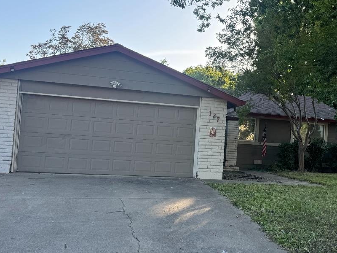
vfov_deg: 32.2
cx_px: 250
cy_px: 128
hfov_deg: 40.9
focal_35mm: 45
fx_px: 438
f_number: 1.78
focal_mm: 6.76
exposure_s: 1/627
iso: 80
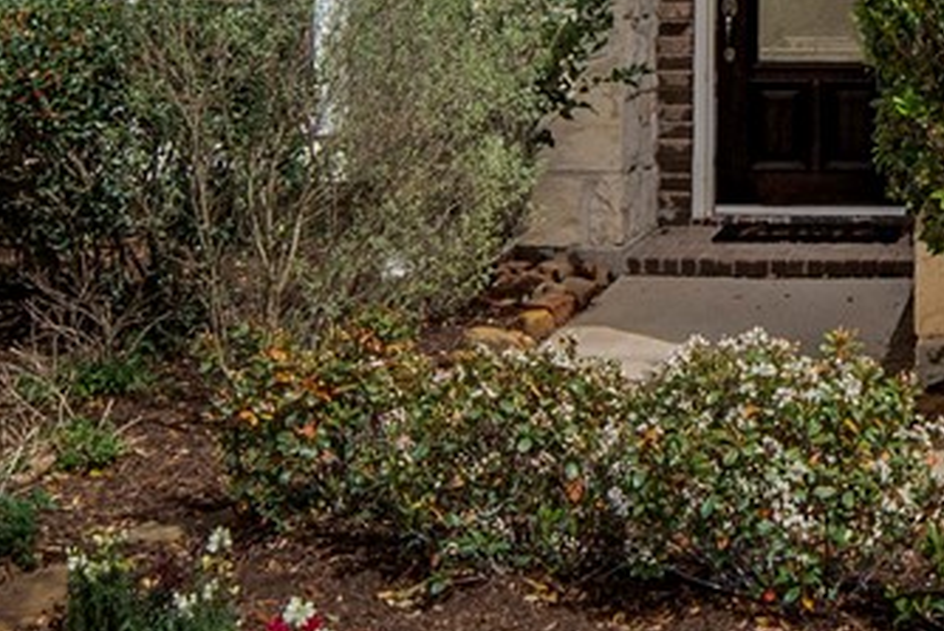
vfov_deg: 14.7
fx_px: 2387
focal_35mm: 91
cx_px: 1054
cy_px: -68
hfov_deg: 21.2
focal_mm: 14
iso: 100
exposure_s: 1/320
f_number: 8
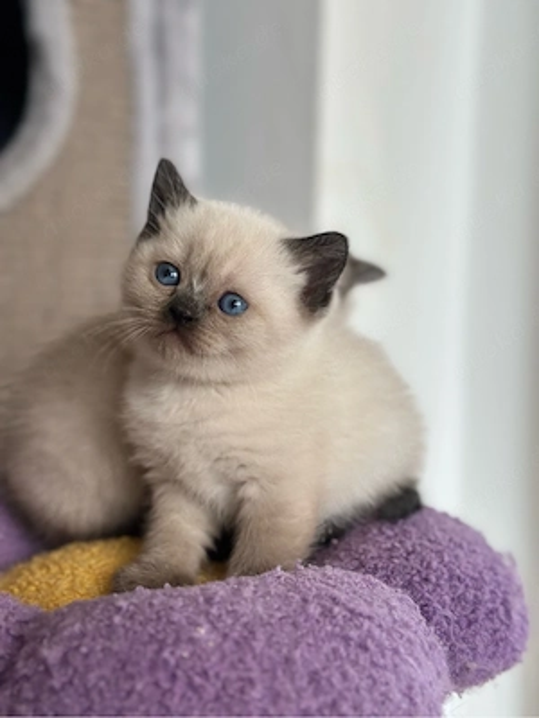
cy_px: 359
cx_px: 270
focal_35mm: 48
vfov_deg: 39.7
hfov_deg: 30.3
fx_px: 997
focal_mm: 6.86
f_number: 1.78
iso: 64
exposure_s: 1/170
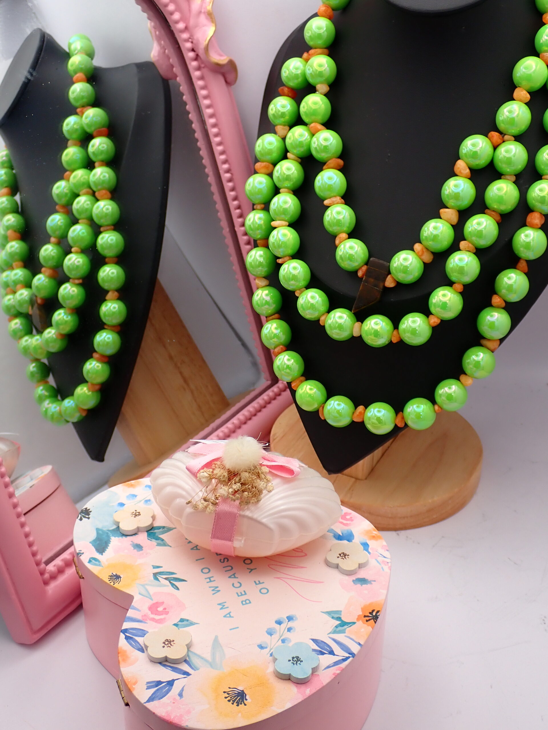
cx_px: 274
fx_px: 992
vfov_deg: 40.4
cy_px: 365
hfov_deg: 30.9
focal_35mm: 47
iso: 125
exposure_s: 1/100
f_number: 3.1
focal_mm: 8.4
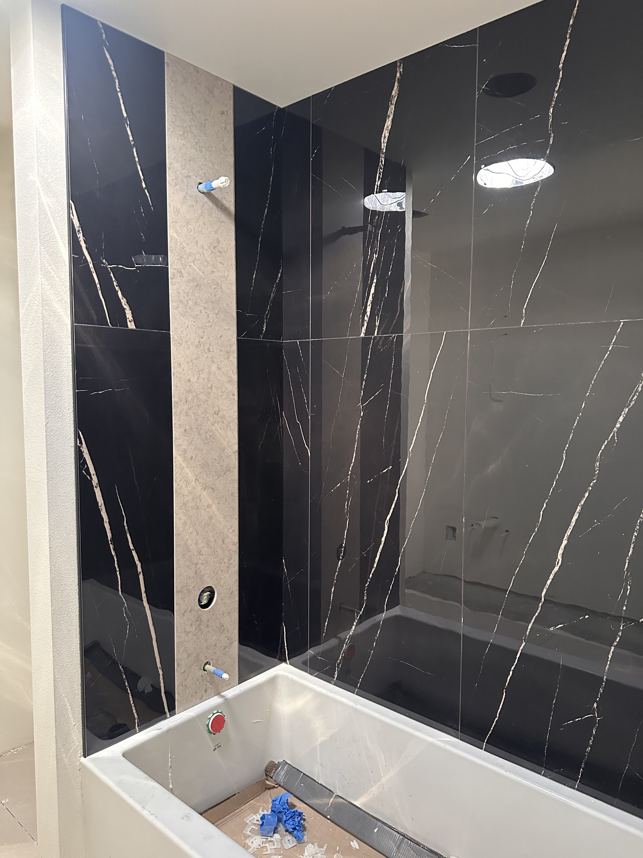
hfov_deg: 56.8
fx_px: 594
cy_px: 429
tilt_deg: -5.6
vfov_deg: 71.6
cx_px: 322
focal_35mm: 24
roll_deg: -0.4
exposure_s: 1/60
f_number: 1.78
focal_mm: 6.86
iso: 640
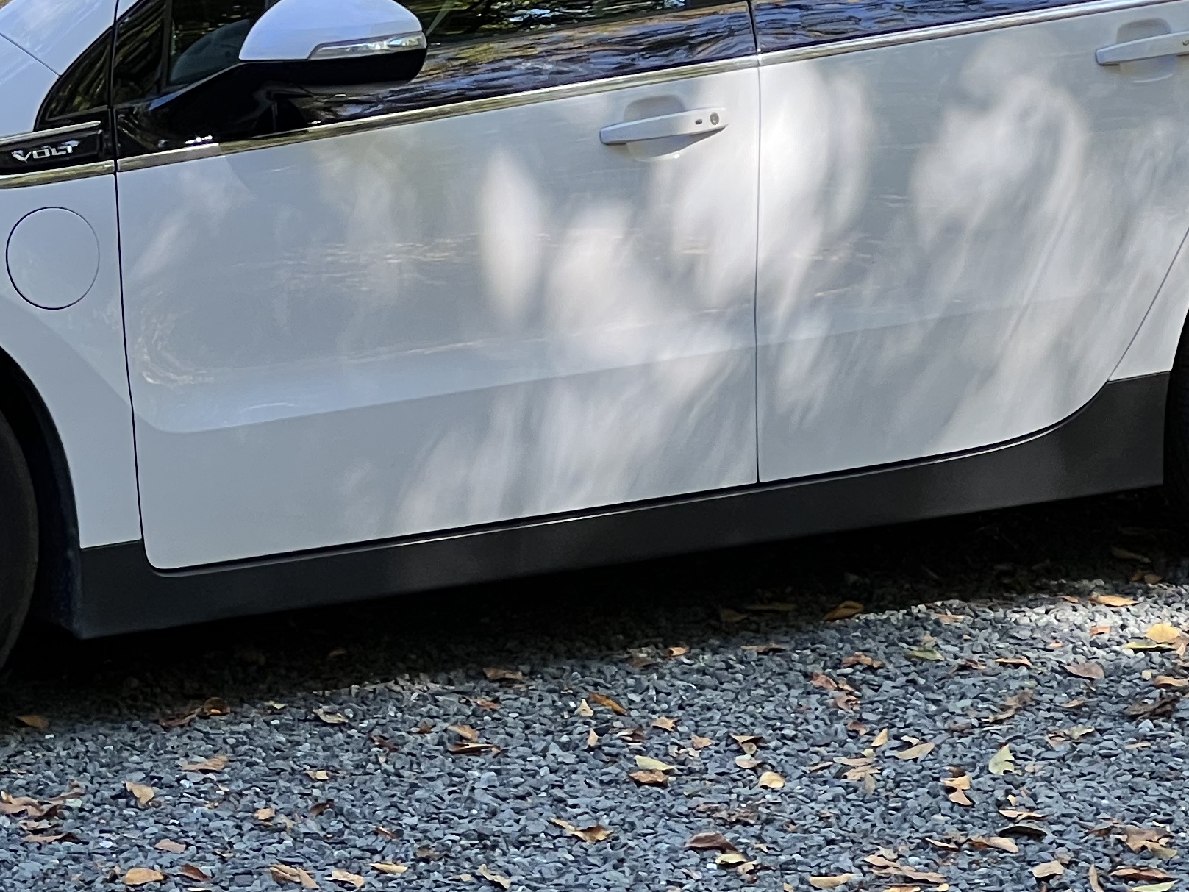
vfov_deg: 7.7
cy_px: 261
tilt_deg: -7.9
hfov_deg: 10.3
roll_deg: +0.4
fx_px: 6595
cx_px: 378
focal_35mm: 192
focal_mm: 9
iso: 80
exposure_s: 1/99
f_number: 2.8
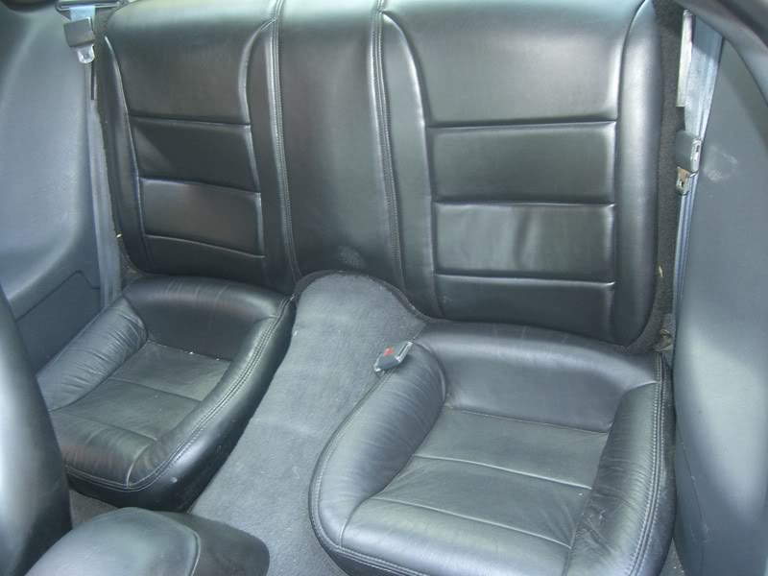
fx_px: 843
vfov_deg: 37.7
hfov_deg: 49.0
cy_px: 288
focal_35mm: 38
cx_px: 384
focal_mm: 6.2
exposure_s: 1/60
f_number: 2.7
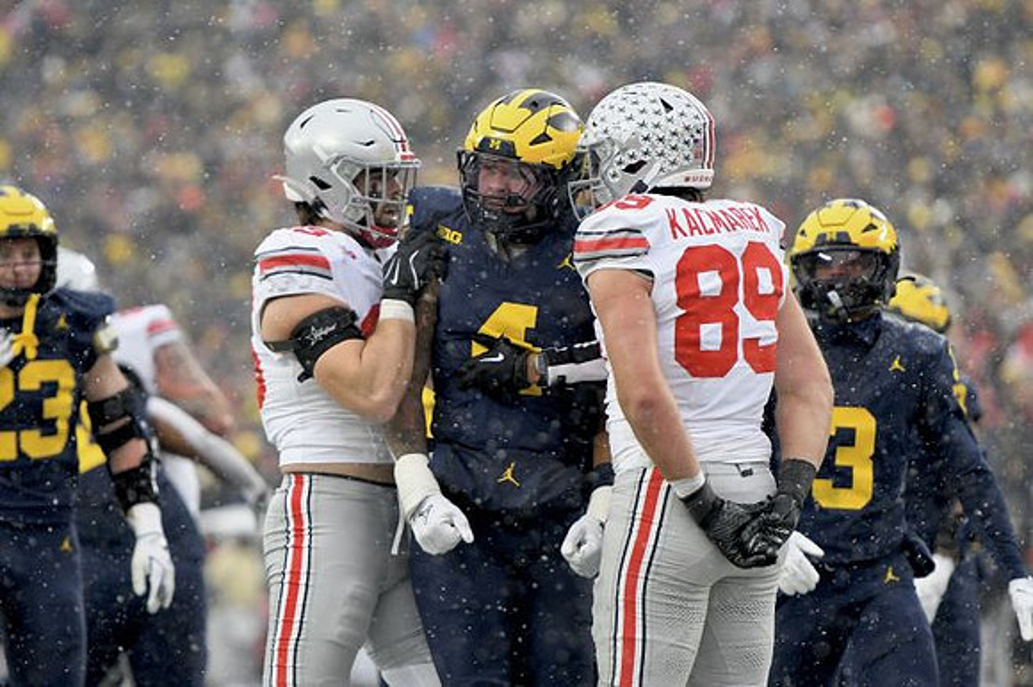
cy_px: 344
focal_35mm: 277
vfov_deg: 5.0
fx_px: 7944
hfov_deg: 7.4
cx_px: 516
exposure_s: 1/1000
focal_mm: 185
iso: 800
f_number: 2.8
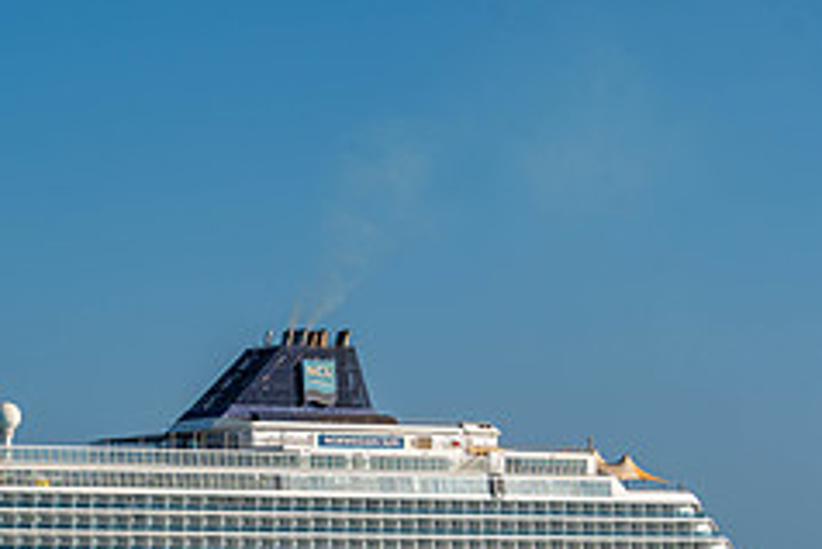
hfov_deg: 13.3
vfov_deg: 9.0
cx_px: -114
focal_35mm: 151
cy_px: 551
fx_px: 3450
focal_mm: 58
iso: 64
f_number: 8
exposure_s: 1/250
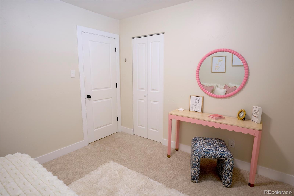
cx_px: 147
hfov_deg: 84.0
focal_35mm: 20
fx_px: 163
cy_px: 98
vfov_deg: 61.9
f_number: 2.5
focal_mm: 20
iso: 320
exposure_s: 1/50
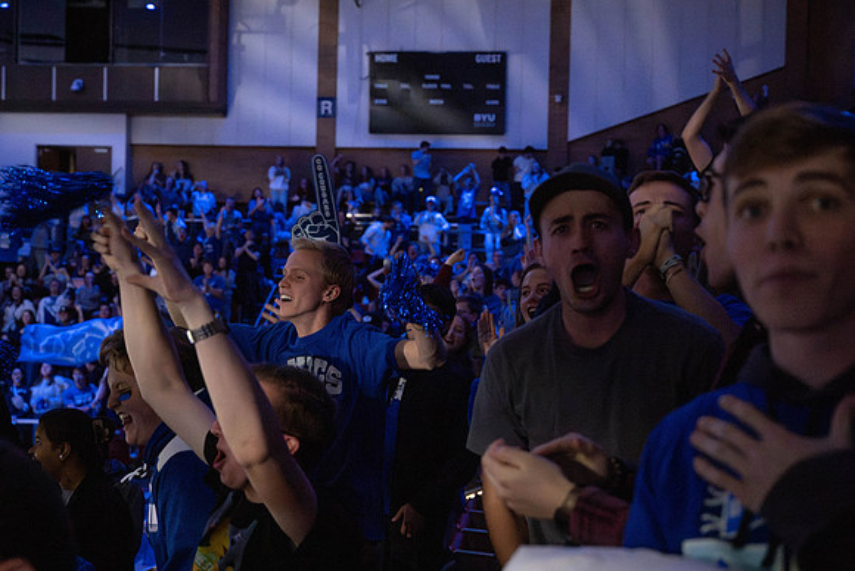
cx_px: 428
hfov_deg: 39.0
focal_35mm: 51
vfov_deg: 26.6
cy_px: 286
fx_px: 1208
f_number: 4
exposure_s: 1/250
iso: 20000
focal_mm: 49
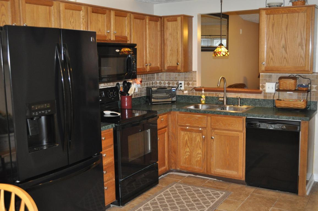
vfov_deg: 34.1
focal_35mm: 39
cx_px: 159
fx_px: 344
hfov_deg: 49.6
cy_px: 106
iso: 800
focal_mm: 26
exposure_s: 1/60
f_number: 4.2
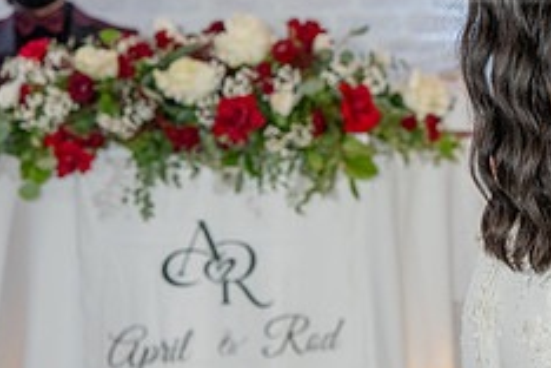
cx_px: 652
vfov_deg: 6.2
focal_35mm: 221
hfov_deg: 9.2
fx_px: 3382
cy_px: -53
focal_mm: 89
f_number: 4.5
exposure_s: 1/125
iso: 1600
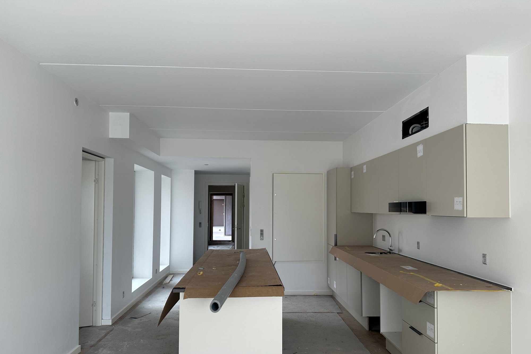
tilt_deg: +0.9
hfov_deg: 71.5
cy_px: 198
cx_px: 266
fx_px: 369
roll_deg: -0.5
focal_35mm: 25
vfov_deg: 51.2
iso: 64
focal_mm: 6.86
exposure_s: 1/180
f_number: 1.78
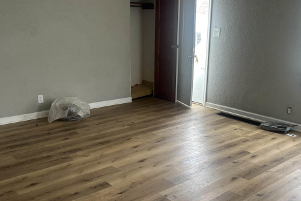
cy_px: 116
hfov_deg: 49.6
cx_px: 153
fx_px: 326
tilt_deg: -15.7
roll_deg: +0.3
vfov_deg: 34.1
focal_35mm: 39
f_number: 1.5
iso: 125
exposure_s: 1/121
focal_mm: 5.7
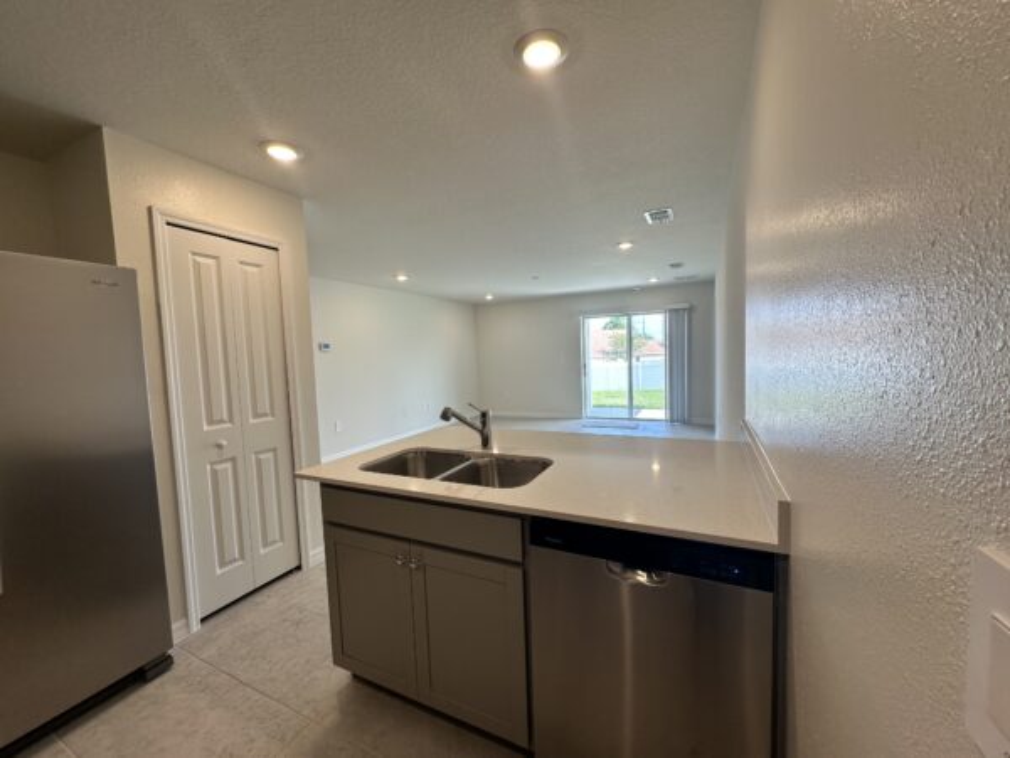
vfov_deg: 85.7
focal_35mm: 14
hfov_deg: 102.1
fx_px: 408
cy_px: 379
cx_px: 505
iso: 64
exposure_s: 1/120
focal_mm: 2.22
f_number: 2.2
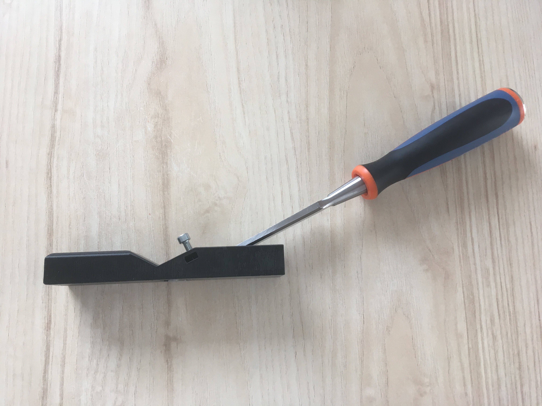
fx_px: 454
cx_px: 271
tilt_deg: -79.9
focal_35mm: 29
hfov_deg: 61.7
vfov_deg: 48.2
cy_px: 203
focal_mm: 4.15
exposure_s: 1/33
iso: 25
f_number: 2.2
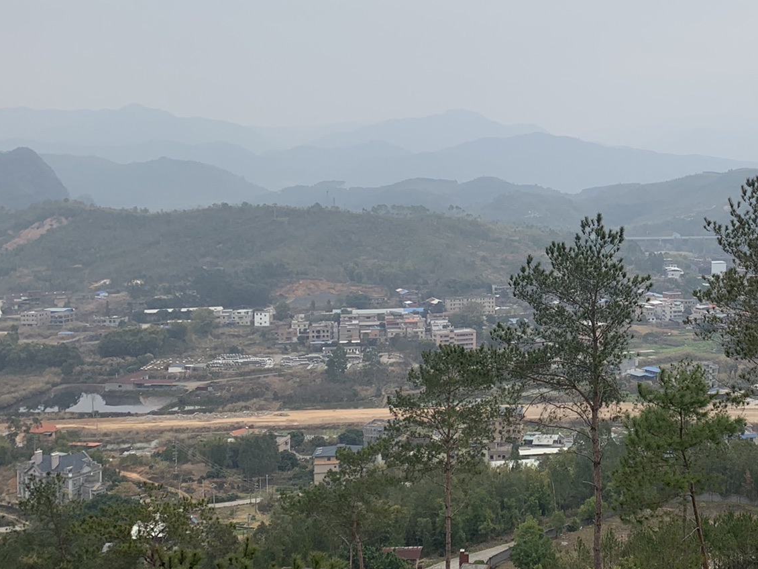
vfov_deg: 31.5
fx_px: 1007
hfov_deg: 39.2
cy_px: 234
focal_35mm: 46
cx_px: 636
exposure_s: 1/1314
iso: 25
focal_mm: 4.25
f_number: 1.8
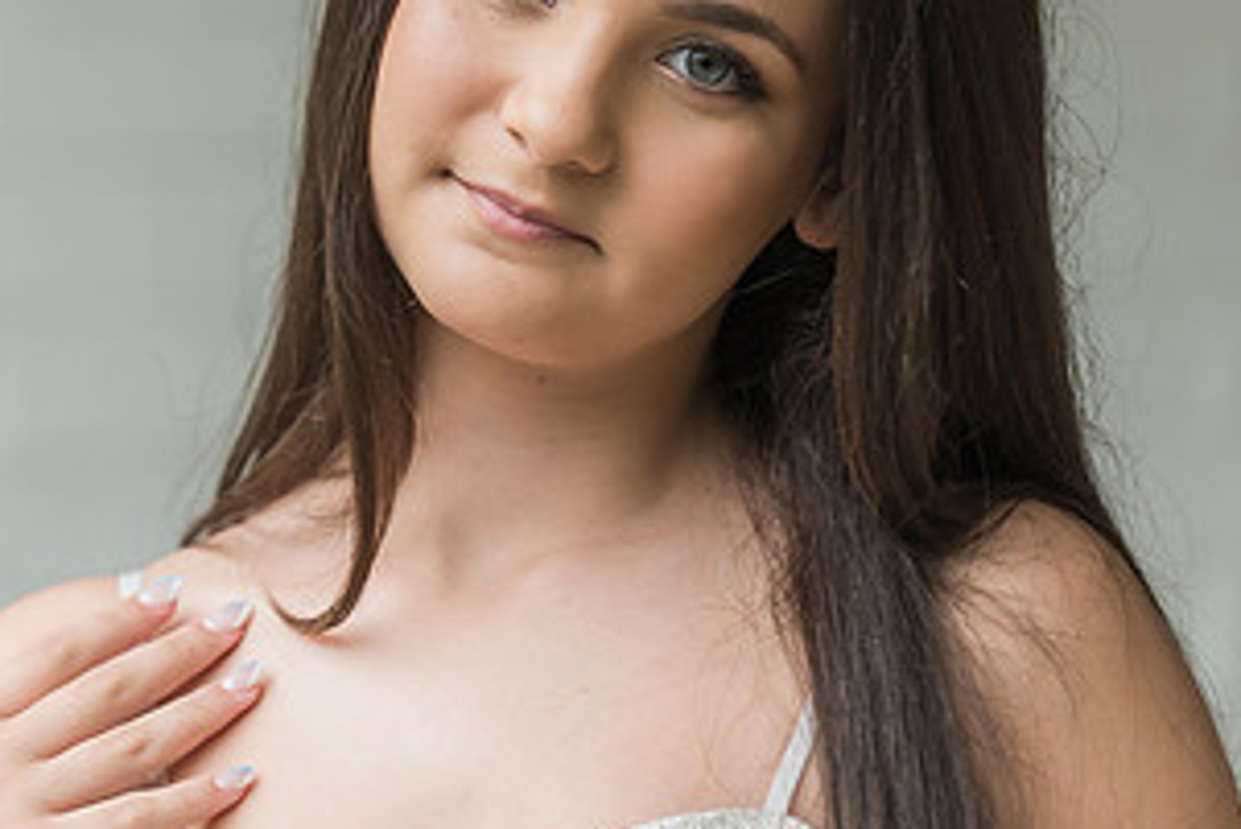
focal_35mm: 241
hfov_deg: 8.5
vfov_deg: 5.7
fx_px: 8311
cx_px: 235
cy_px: 130
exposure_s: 1/500
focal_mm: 125
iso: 640
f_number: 2.8
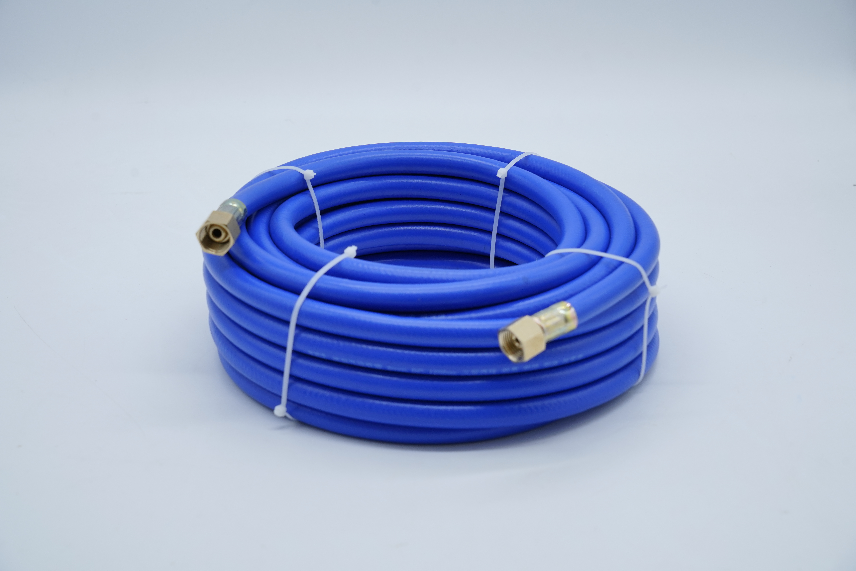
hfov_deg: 25.7
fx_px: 1878
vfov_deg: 17.3
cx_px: 428
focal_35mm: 79
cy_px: 286
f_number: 9
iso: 500
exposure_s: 1/100
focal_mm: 79
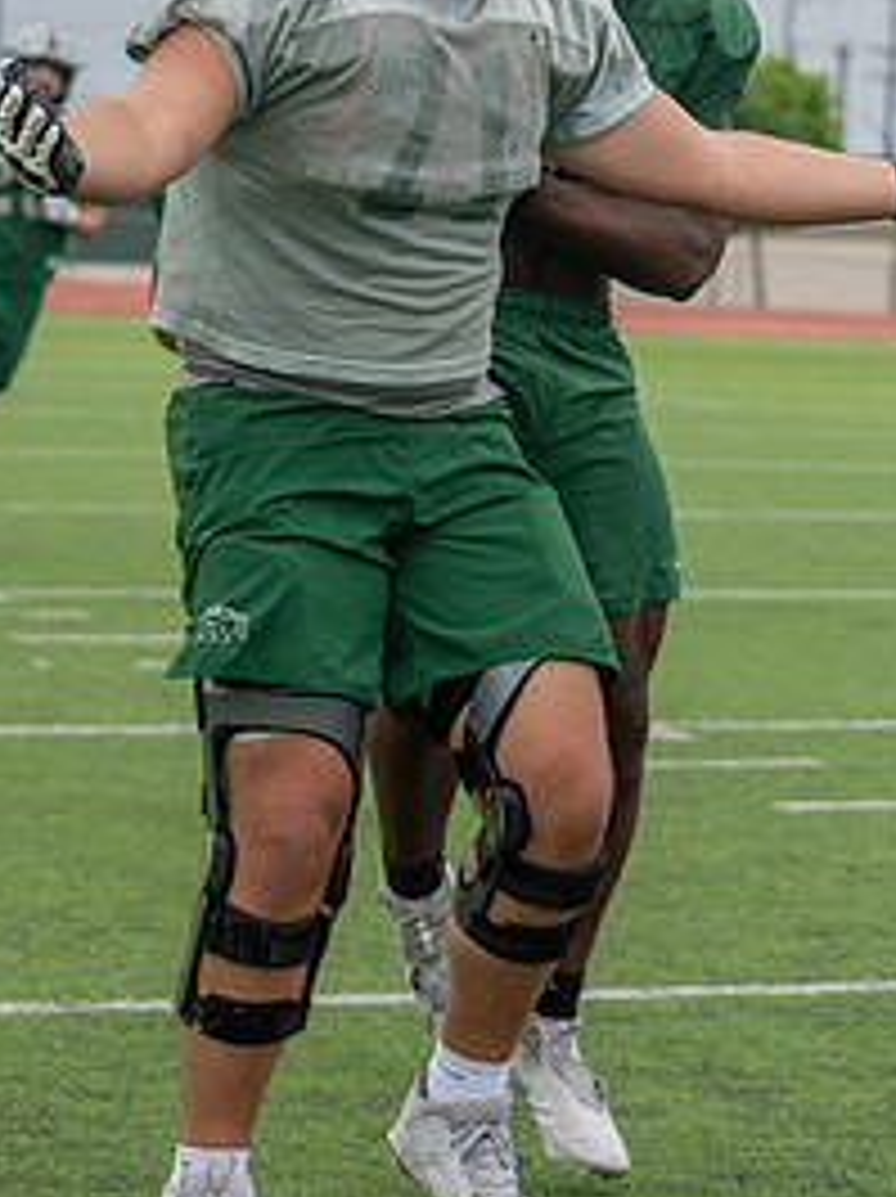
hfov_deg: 8.6
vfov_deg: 11.5
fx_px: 5946
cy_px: 236
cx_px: 180
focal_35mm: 172
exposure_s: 1/1250
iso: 250
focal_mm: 70
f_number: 3.5
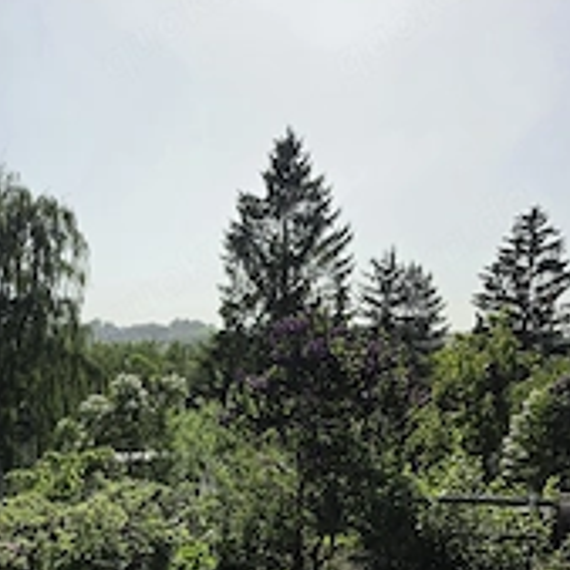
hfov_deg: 33.9
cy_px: 570
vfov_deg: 32.5
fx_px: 894
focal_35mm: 48
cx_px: 88
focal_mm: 6.5
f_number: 1.4
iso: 40
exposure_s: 1/10000
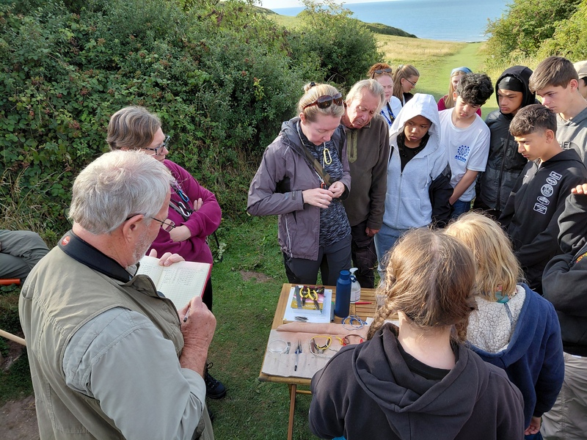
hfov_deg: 69.4
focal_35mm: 25
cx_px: 294
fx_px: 424
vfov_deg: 54.9
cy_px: 220
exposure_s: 1/444
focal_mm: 4.69
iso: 50
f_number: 1.8
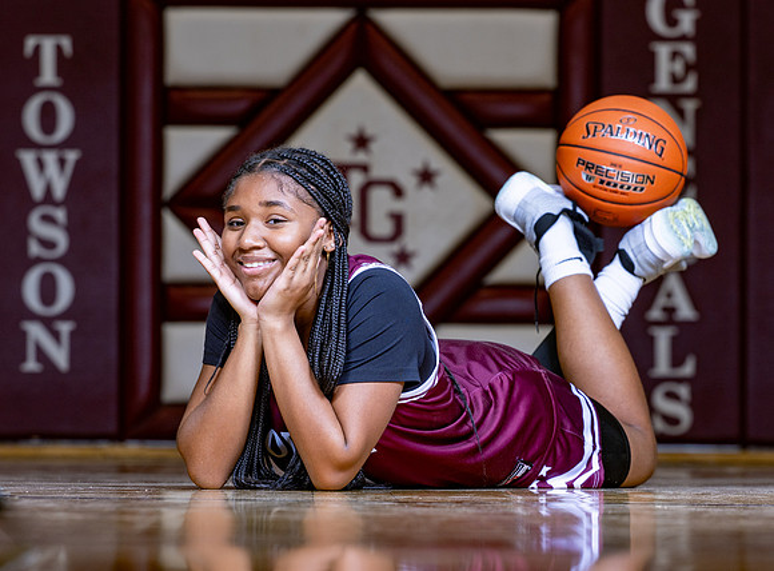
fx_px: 4072
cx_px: 424
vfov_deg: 8.0
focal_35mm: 183
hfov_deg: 10.9
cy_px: 386
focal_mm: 125
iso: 160
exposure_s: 1/160
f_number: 5
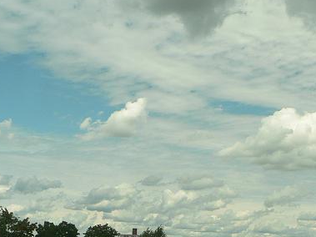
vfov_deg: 18.8
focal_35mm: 76
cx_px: 214
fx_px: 694
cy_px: 240
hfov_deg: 25.5
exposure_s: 1/400
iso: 80
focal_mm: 6
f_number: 4
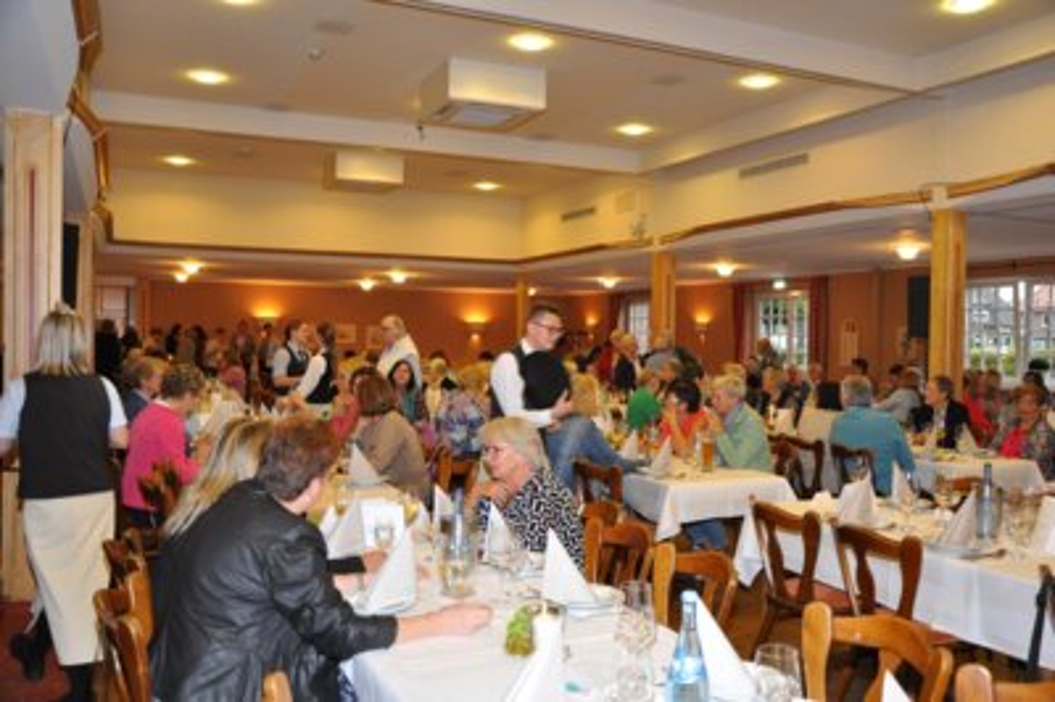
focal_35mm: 32
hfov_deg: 59.5
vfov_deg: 41.6
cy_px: 351
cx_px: 528
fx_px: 922
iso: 800
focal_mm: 21
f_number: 4
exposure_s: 1/60
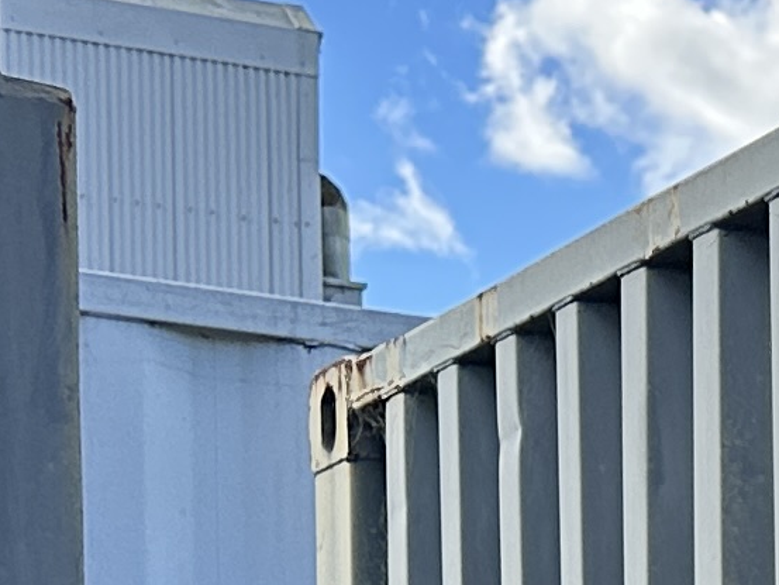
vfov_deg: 7.9
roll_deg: +0.3
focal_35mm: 175
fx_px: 3939
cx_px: 2217
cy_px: 1331
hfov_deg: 9.3
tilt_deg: -2.6
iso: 80
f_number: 1.78
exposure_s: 1/1241
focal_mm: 6.86
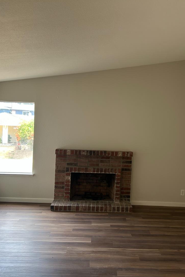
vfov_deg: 51.9
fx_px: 285
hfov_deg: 35.8
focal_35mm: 37
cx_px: 110
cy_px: 140
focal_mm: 5.7
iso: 80
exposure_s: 1/120
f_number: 1.5
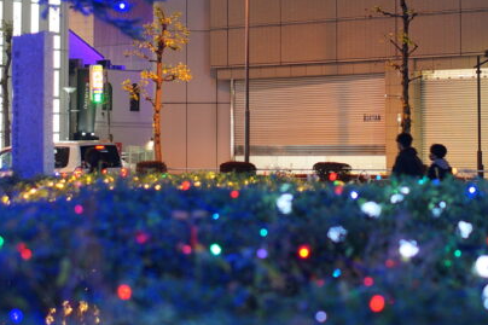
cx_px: 287
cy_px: 30
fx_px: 1504
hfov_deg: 18.4
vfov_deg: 12.2
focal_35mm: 111
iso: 200
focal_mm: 35
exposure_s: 1/25
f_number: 2.2
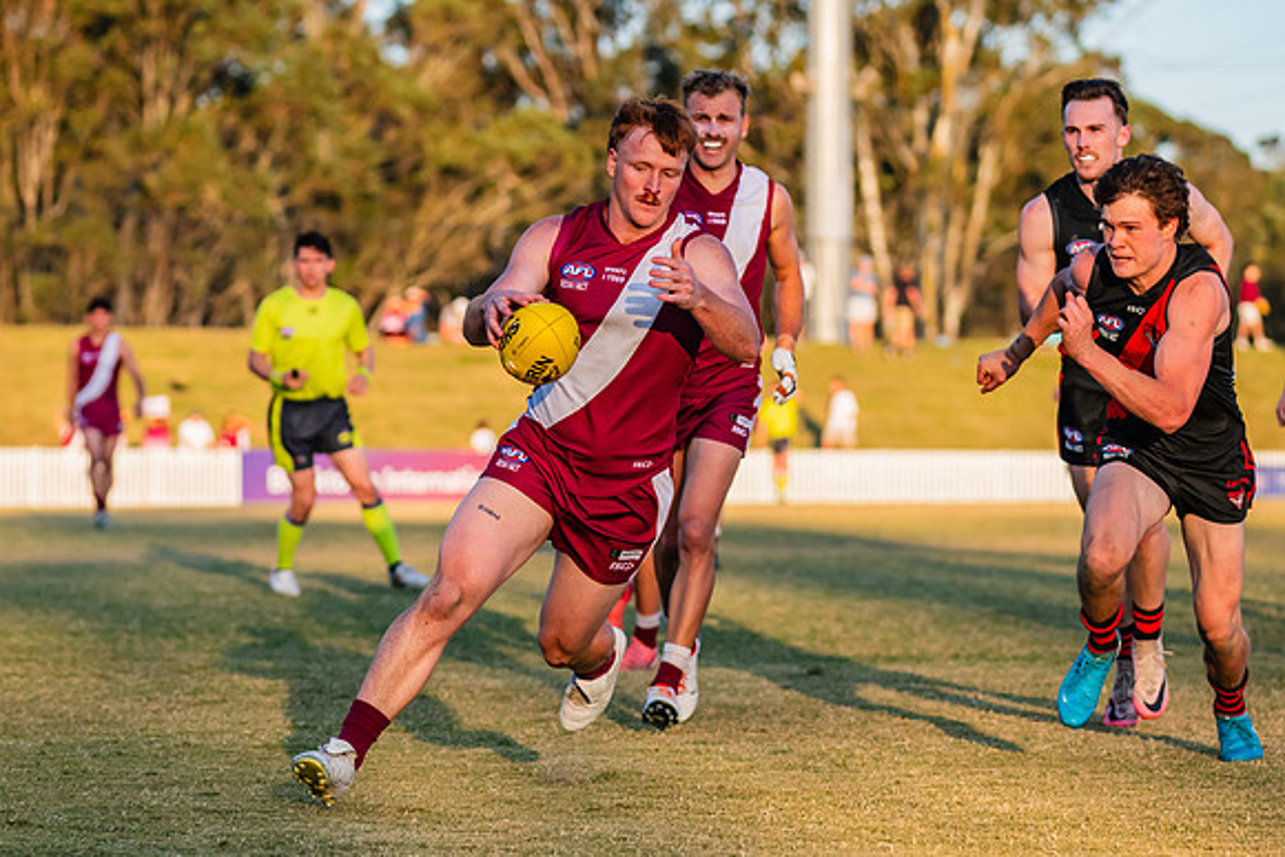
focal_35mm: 200
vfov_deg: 6.9
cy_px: 464
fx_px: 7150
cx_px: 544
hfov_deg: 10.3
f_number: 5.6
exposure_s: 1/1250
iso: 800
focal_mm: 170
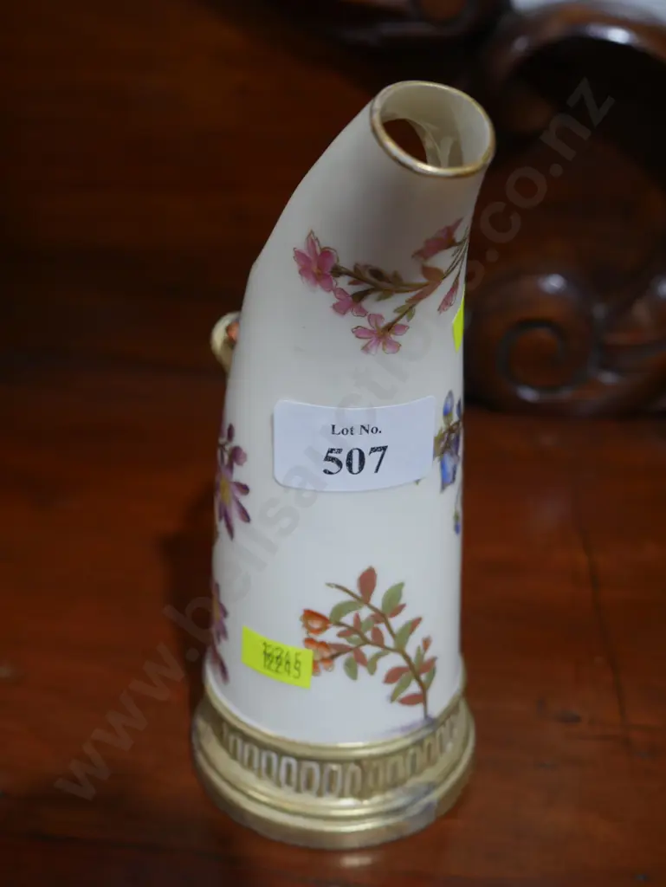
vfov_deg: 46.8
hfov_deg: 36.0
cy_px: 444
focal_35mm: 40
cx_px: 333
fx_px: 1025
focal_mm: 20
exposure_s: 1/60
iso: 400
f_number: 4.4
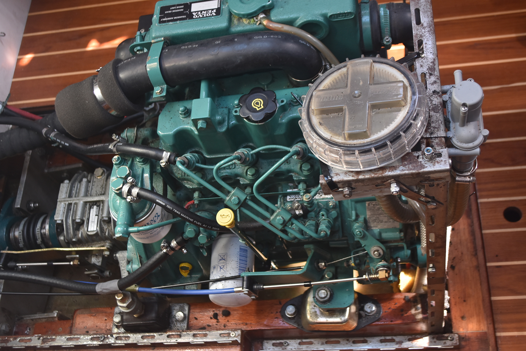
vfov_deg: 28.1
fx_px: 702
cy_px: 176
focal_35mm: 48
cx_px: 263
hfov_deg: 41.1
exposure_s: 1/60
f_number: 4.8
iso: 500
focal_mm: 32
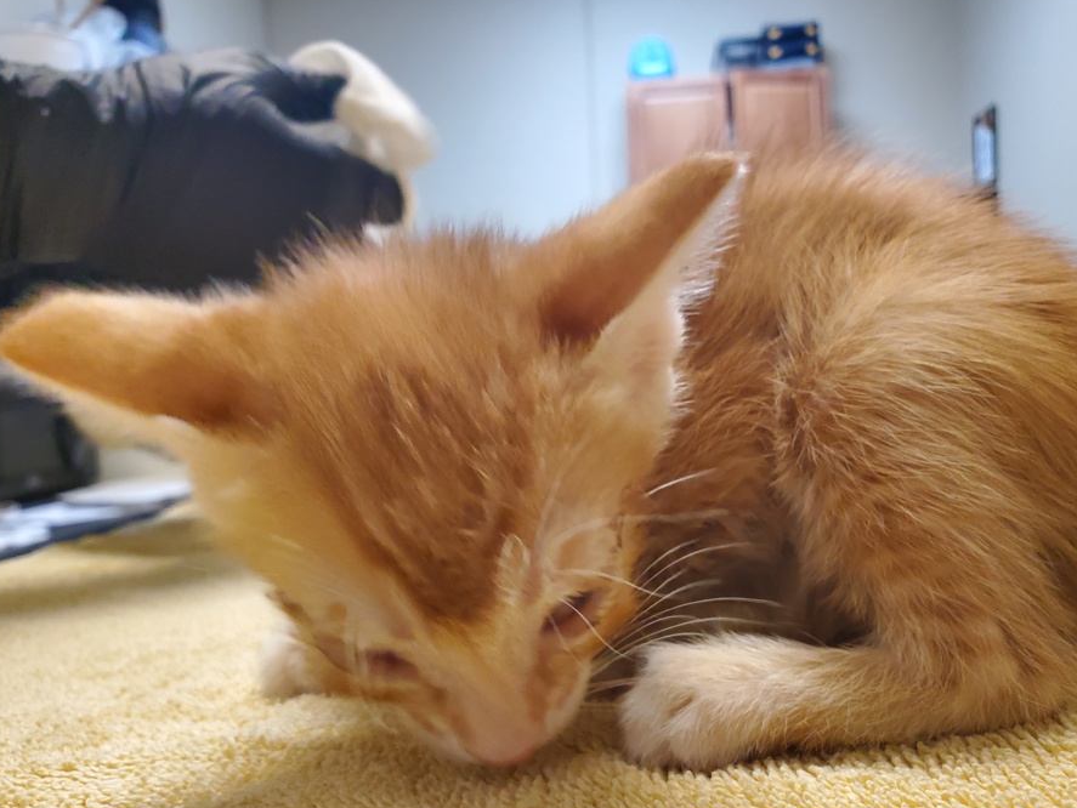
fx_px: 934
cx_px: 573
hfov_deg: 59.9
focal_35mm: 30
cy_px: 450
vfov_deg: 46.7
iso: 1000
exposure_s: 1/60
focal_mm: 4.3
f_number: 2.4
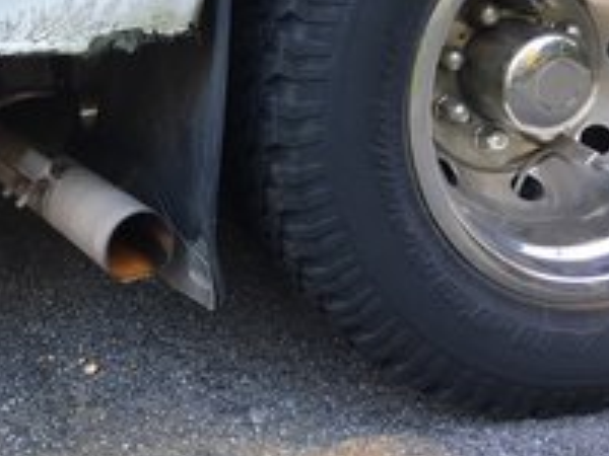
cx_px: 161
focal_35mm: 58
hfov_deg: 32.7
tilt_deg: -8.8
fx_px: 1020
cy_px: 64
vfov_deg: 24.6
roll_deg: -1.4
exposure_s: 1/30
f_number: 2.2
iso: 25
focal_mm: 4.15
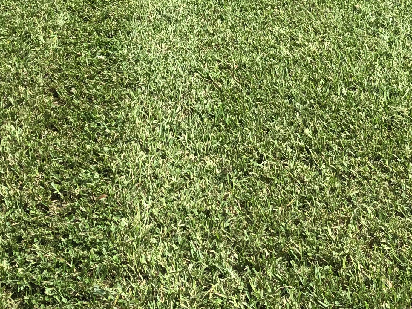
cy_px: -74
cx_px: 223
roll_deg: -2.1
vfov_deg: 18.5
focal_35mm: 75
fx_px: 893
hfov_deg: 26.0
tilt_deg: -13.4
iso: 20
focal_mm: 4
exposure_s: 1/657
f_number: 1.8
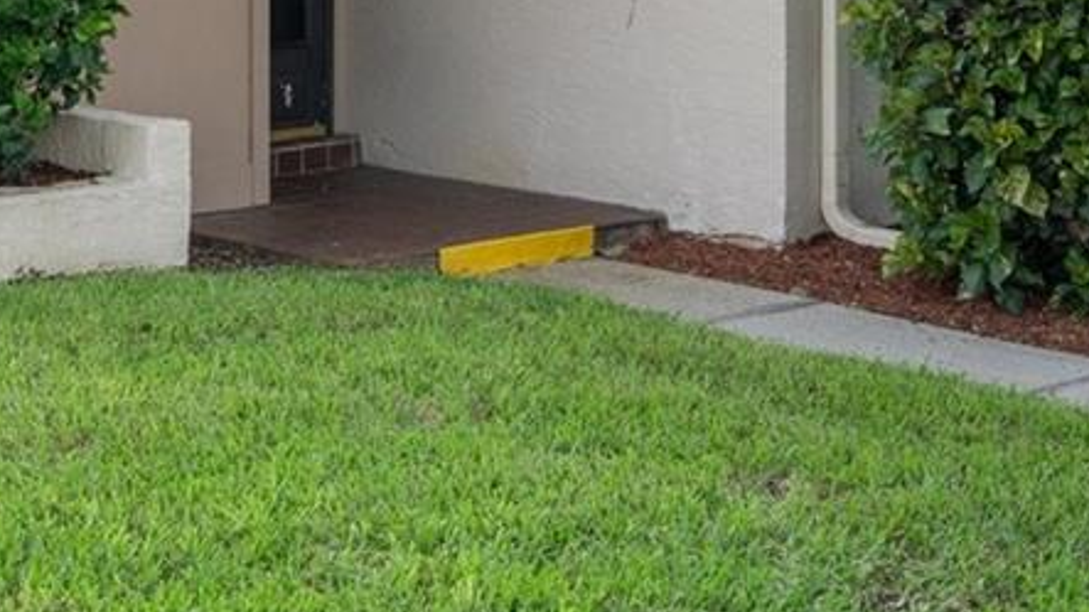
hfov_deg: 24.0
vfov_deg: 13.5
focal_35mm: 87
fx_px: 2512
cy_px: -155
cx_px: 197
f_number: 8
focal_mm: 23
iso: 320
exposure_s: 1/160
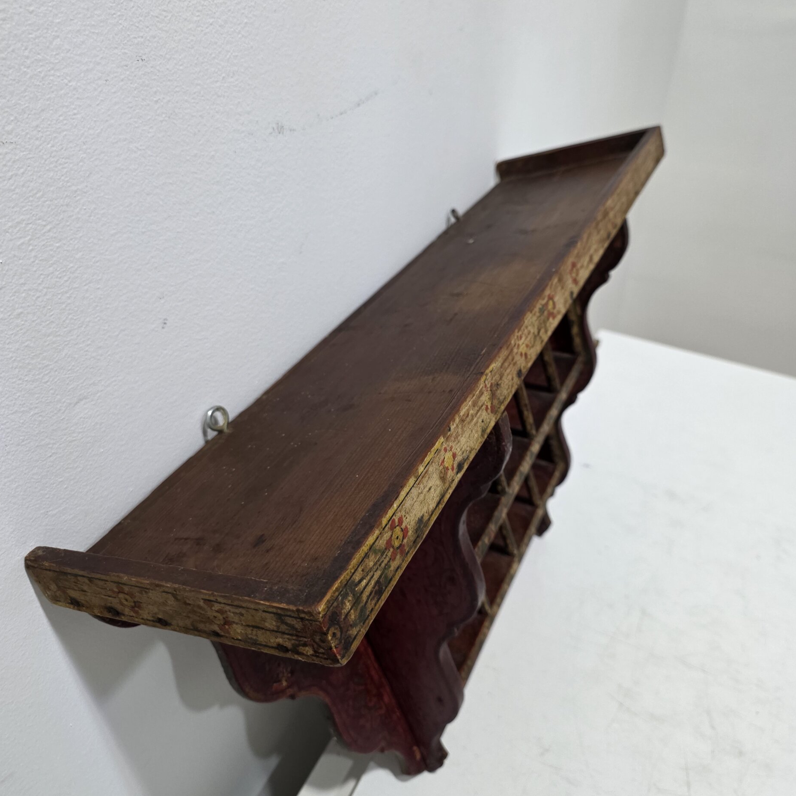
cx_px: 408
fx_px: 728
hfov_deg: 57.3
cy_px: 369
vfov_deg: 57.2
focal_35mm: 28
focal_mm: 6.25
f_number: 1.7
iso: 250
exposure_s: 1/100
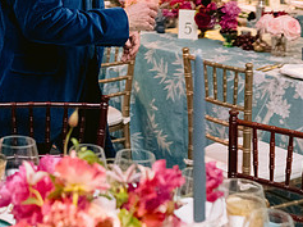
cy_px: -42
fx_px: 839
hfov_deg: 20.2
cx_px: 56
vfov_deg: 14.9
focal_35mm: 96
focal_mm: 35
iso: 3200
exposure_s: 1/100
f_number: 2.8
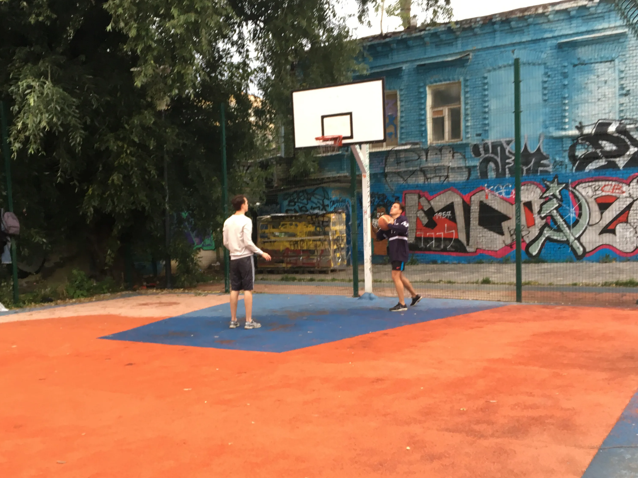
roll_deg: +3.2
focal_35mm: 39
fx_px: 719
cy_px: 274
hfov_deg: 47.8
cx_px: 294
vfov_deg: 36.7
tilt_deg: -4.9
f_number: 2.2
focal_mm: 4.15
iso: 25
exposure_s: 1/33
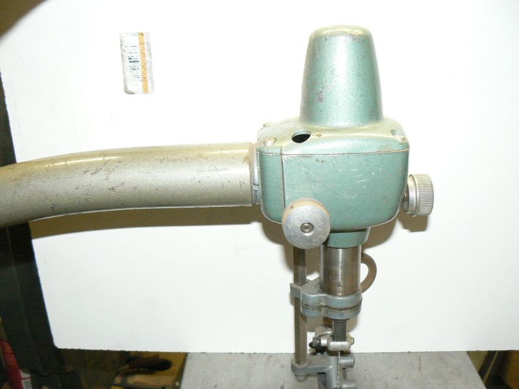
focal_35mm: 36
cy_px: 194
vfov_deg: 39.7
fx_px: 540
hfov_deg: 51.4
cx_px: 260
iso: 400
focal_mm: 6
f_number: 2.8
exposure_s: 1/30
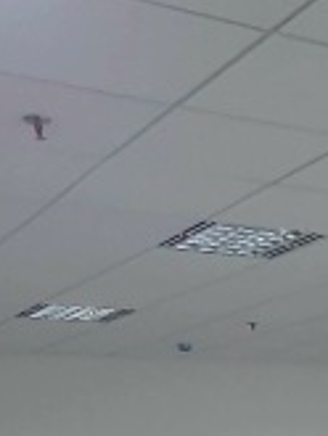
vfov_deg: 21.0
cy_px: 676
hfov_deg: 17.2
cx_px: 504
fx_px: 972
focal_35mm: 77
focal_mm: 1.42
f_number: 2.2
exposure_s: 1/50
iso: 64
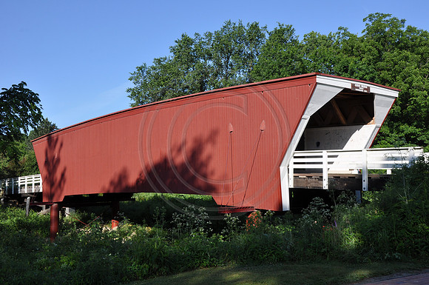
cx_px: 214
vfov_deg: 34.1
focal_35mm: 39
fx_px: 464
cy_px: 142
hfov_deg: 49.6
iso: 200
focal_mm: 26
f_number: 13
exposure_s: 1/160
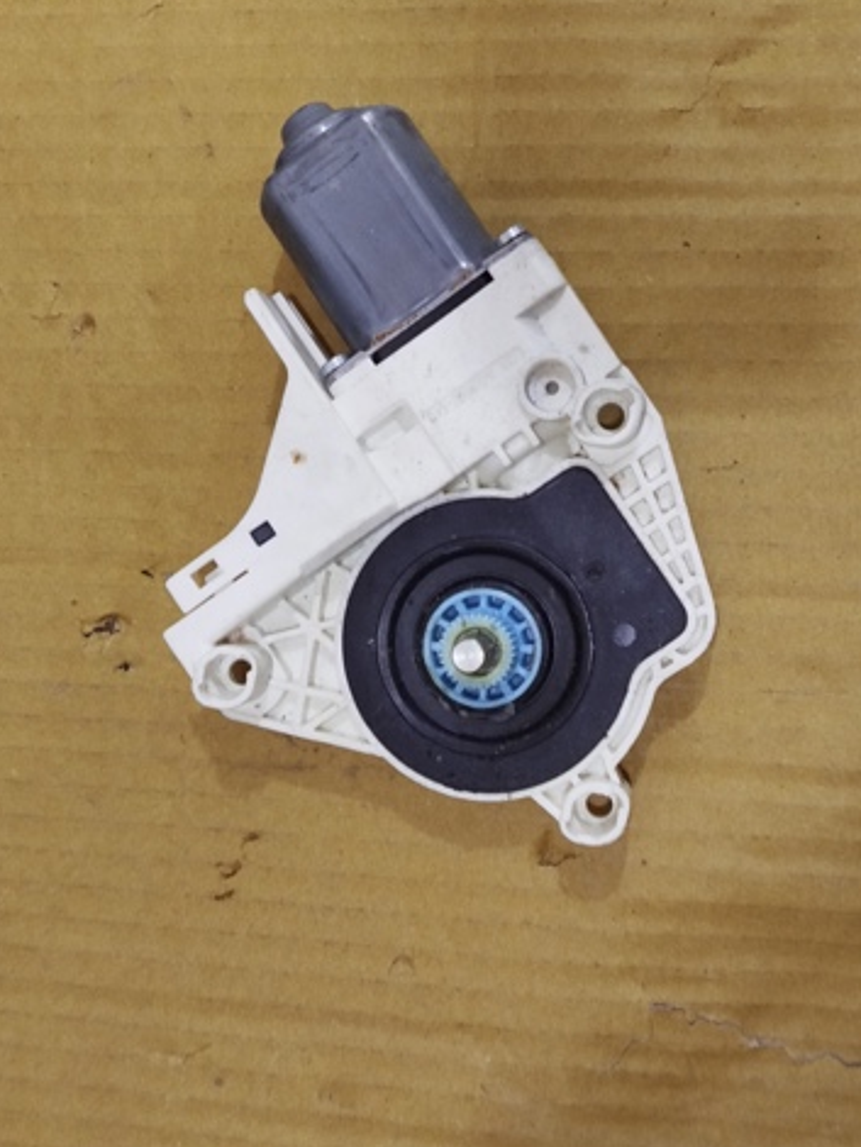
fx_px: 1624
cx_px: 424
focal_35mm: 49
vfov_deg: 38.9
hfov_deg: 29.7
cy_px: 574
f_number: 1.7
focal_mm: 5.31
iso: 500
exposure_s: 1/33
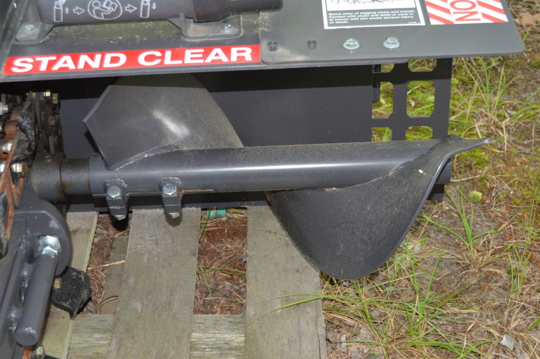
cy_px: 183
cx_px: 270
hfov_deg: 29.1
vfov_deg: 19.6
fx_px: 1042
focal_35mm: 70
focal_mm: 45
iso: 900
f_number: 5.3
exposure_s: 1/60
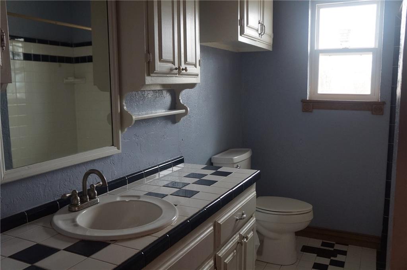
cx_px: 204
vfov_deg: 41.5
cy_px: 135
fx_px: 355
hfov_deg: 59.6
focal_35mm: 32
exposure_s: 1/60
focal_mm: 21
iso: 1000
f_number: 4
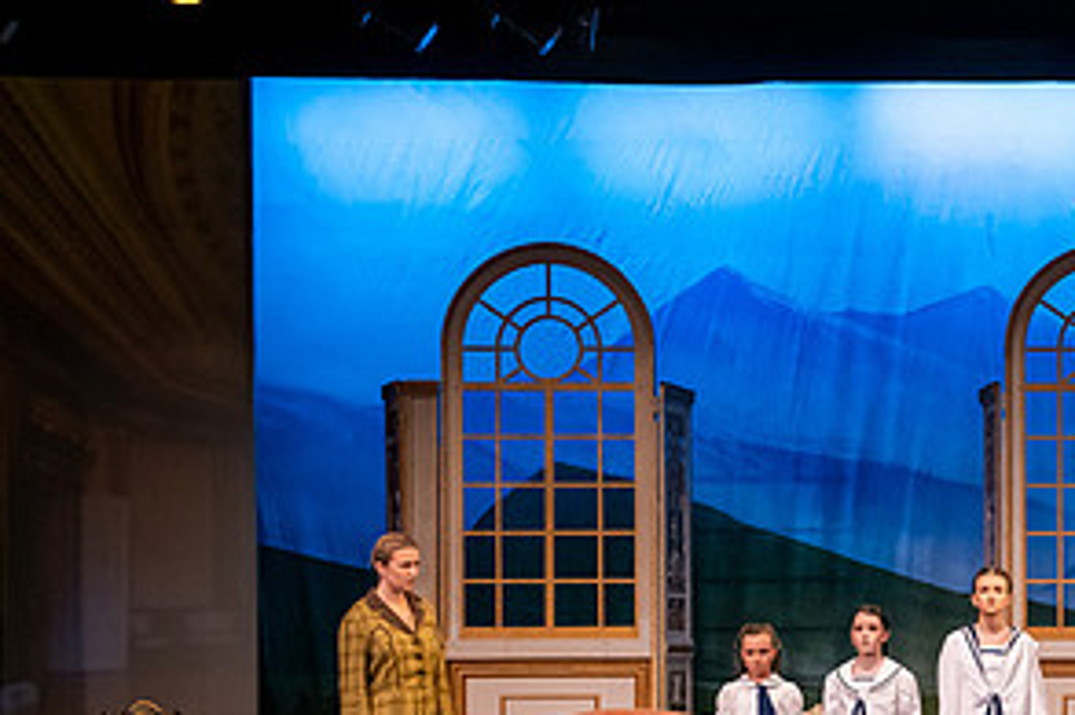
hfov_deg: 19.4
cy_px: 644
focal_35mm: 103
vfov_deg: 13.2
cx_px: 1035
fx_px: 3074
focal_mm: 52
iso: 2500
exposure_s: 1/200
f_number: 3.2
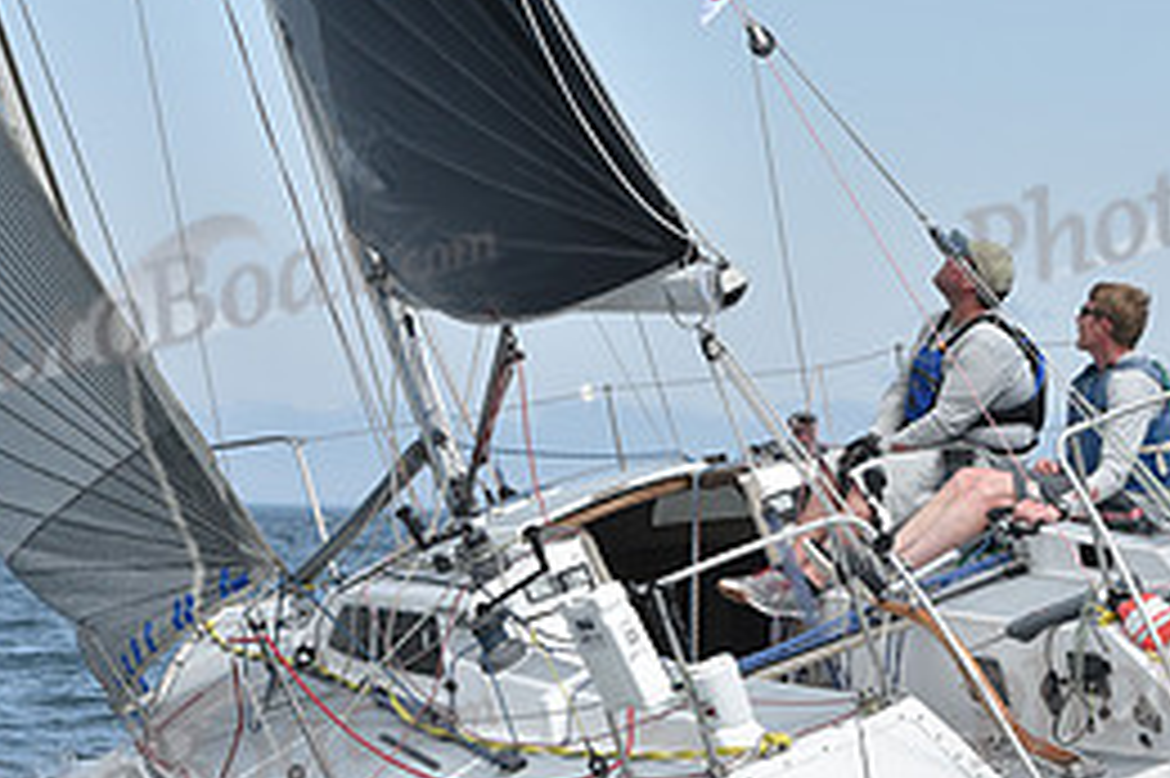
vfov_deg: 6.2
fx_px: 7243
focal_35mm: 223
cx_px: 734
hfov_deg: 9.2
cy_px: 479
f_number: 6.3
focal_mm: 100
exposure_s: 1/1250
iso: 200
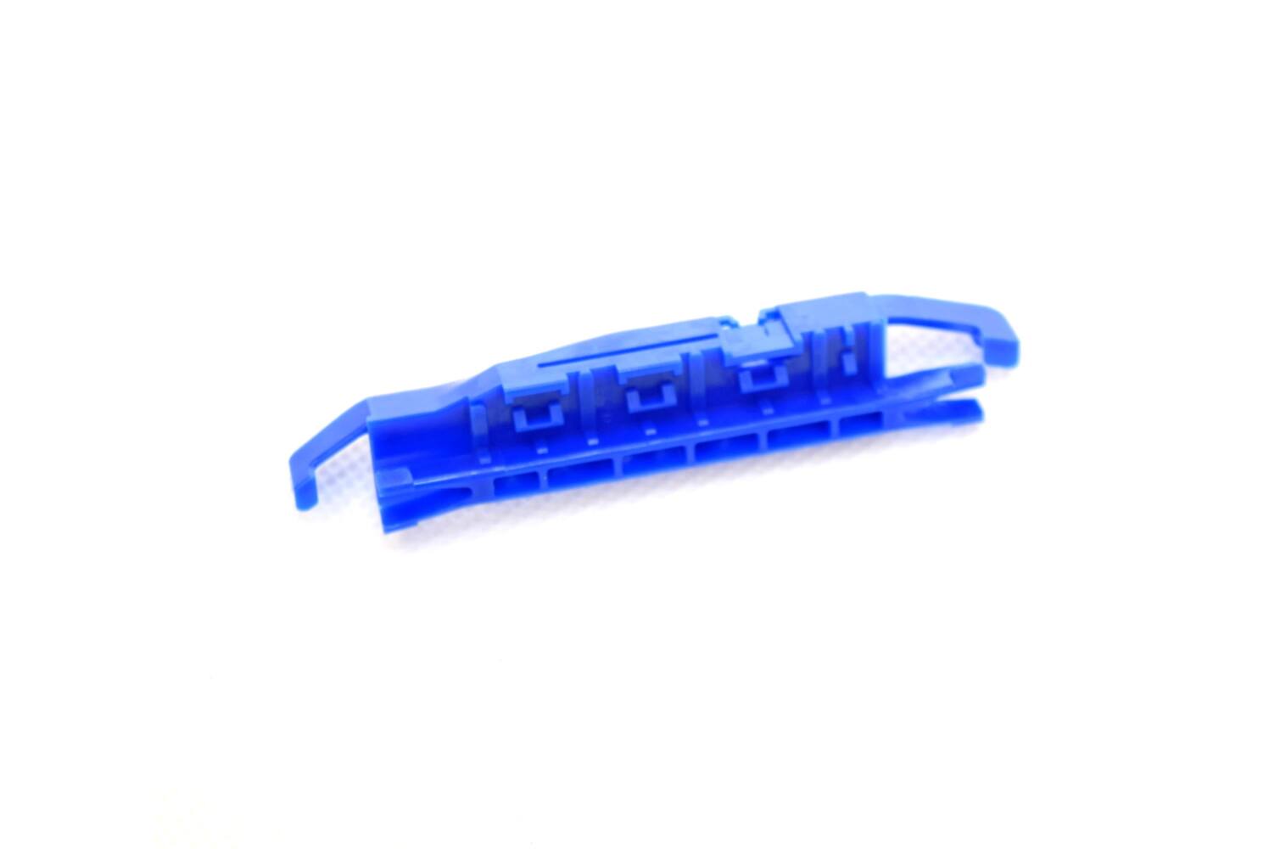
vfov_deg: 16.6
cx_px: 634
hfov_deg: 24.6
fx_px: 2910
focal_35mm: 82
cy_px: 424
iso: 400
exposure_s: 1/125
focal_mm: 55
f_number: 5.6
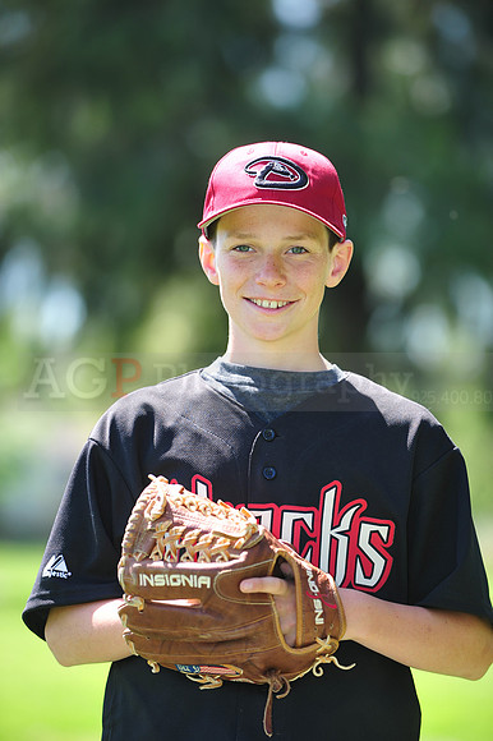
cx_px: 246
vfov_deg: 10.3
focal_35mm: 200
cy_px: 370
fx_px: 4113
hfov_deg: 6.9
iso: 200
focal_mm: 200
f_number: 4.5
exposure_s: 1/320
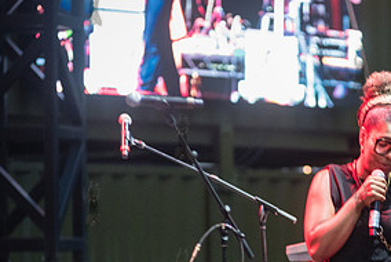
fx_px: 4436
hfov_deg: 5.0
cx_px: 359
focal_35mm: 408
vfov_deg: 3.4
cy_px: 202
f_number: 3.5
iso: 3200
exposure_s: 1/200
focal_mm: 200
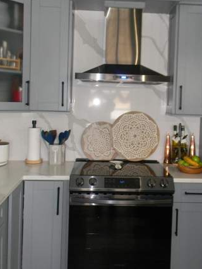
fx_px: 327
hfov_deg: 34.2
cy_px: 108
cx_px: 119
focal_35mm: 42
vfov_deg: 44.6
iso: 200
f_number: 3.5
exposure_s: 1/26
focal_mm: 5
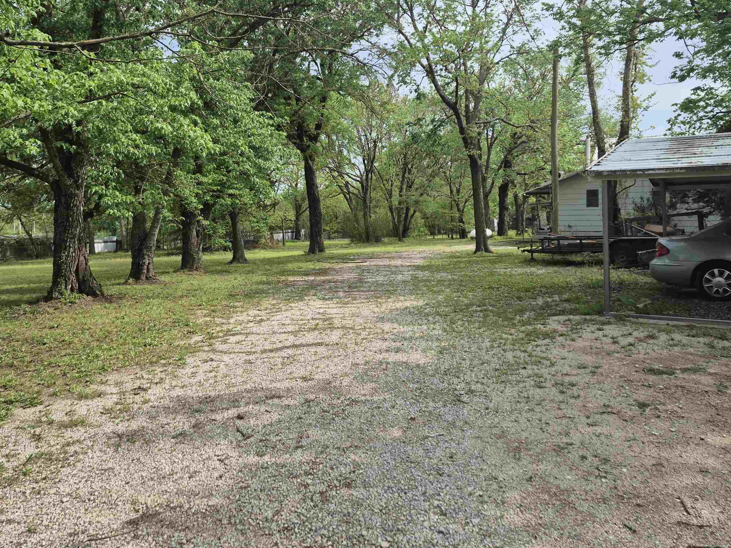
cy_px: 226
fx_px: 591
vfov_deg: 49.5
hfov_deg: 63.4
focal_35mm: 28
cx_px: 356
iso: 25
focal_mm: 5.4
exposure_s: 1/1296
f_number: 1.8
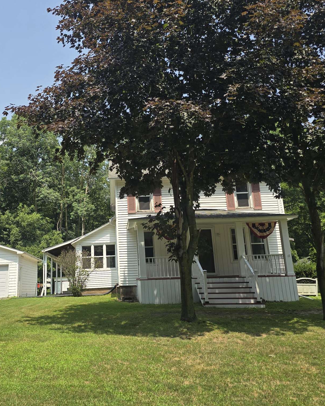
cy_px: 186
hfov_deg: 43.1
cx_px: 130
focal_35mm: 34
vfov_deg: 52.8
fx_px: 409
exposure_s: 1/434
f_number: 1.7
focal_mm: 6.3
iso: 12
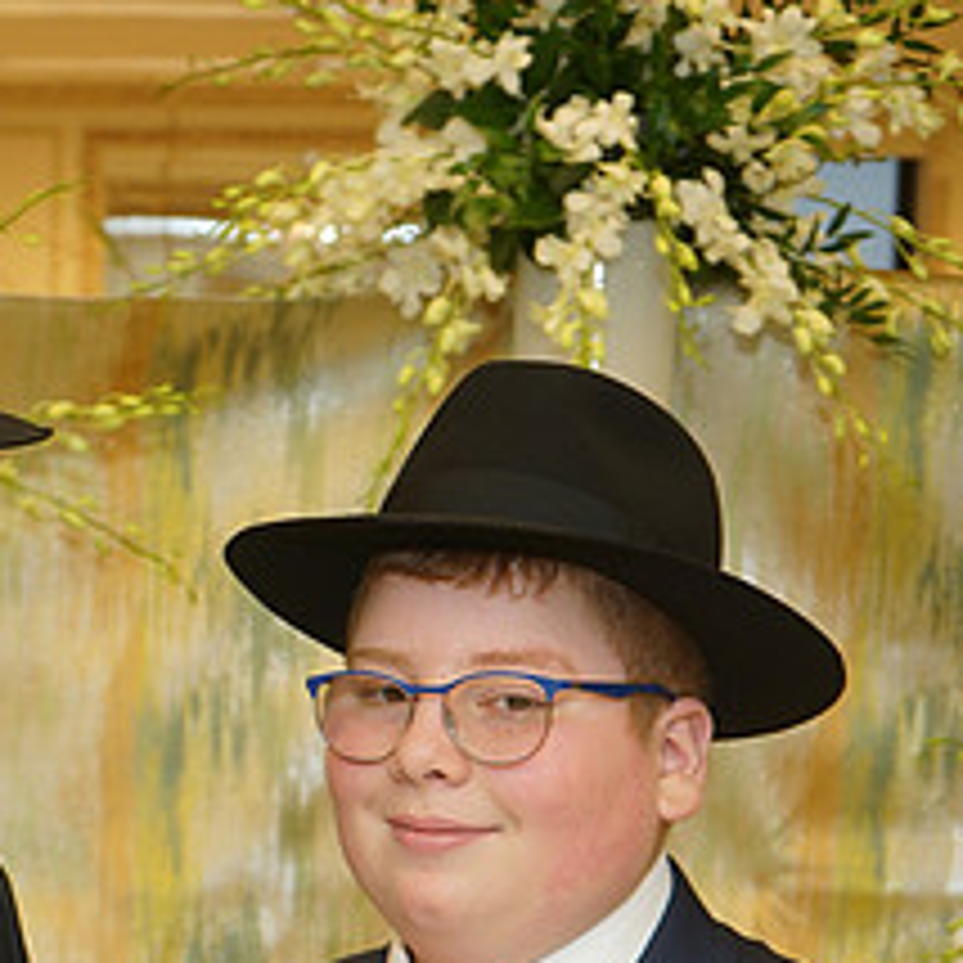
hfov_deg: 17.3
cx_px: 68
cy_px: 817
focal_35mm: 99
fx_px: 3116
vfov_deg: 17.4
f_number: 5
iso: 400
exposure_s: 1/100
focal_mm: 43
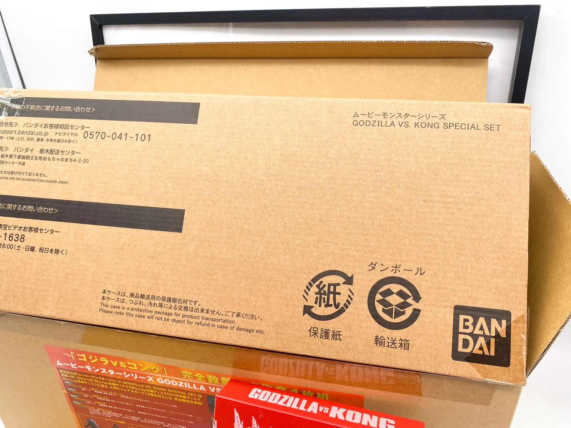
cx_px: 286
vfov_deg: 53.1
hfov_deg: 67.3
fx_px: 429
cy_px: 214
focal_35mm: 26
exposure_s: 1/120
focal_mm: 4.25
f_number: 1.8
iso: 32
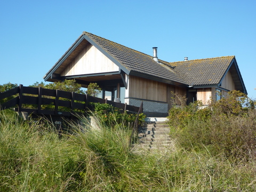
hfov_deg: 44.8
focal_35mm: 42
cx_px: 128
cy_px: 96
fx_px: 311
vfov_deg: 34.3
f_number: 4
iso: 80
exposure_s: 1/400
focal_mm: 6.9
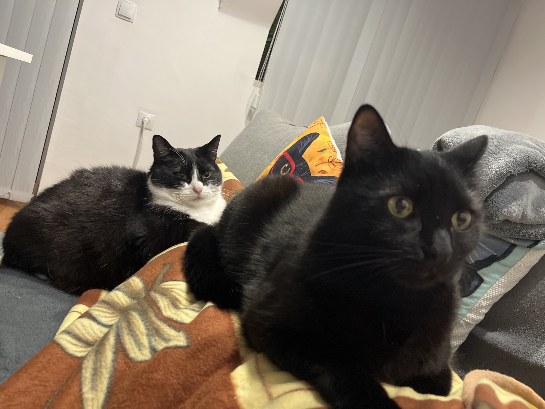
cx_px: 272
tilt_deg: -8.7
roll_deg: -18.6
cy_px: 204
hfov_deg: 67.3
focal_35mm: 26
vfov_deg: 53.1
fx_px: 409
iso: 400
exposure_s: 1/50
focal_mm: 5.1
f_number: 1.6
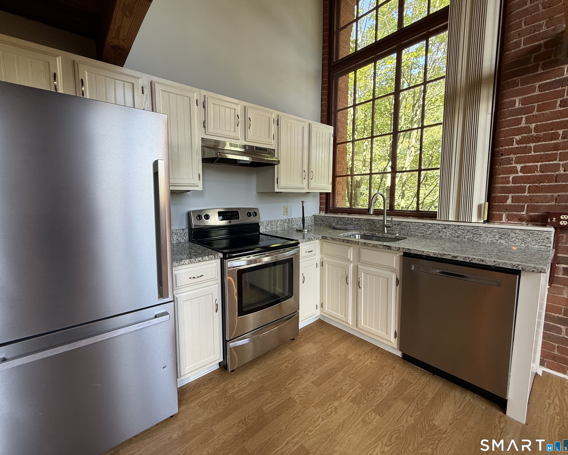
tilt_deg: -5.7
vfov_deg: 84.0
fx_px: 252
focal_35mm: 15
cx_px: 261
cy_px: 222
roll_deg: +0.4
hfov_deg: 96.6
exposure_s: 1/99
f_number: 2.2
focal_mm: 2.22
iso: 125
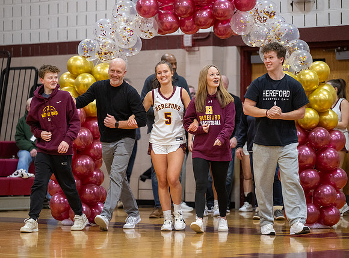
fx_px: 1664
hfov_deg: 12.0
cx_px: 160
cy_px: 129
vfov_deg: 8.8
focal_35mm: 166
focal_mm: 155
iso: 2800
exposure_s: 1/400
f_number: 2.8
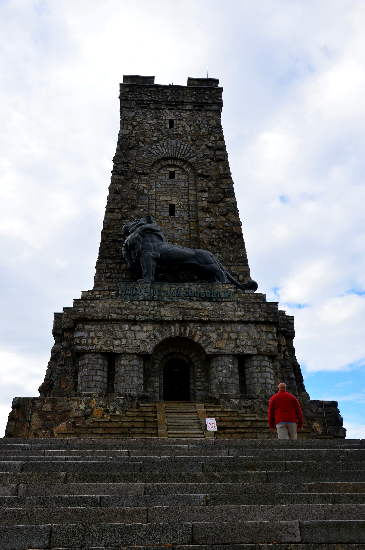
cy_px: 275
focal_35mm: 33
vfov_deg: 57.3
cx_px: 182
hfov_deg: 39.8
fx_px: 504
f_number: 8
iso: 200
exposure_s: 1/250
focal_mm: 22
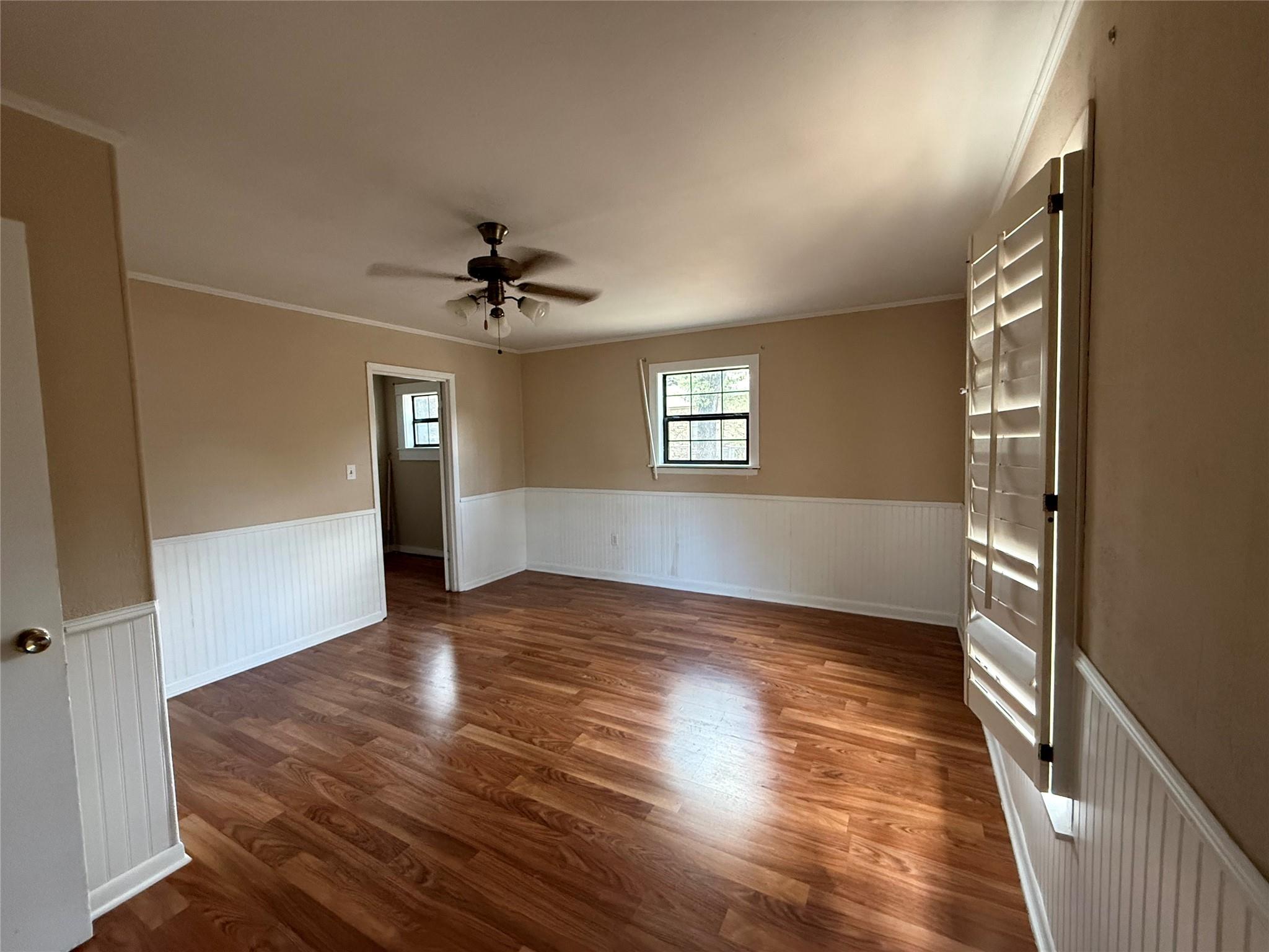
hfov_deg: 102.1
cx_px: 634
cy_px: 476
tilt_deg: -3.0
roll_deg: +1.4
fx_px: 513
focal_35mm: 14
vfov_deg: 85.7
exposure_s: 1/60
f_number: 2.2
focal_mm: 2.22
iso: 640
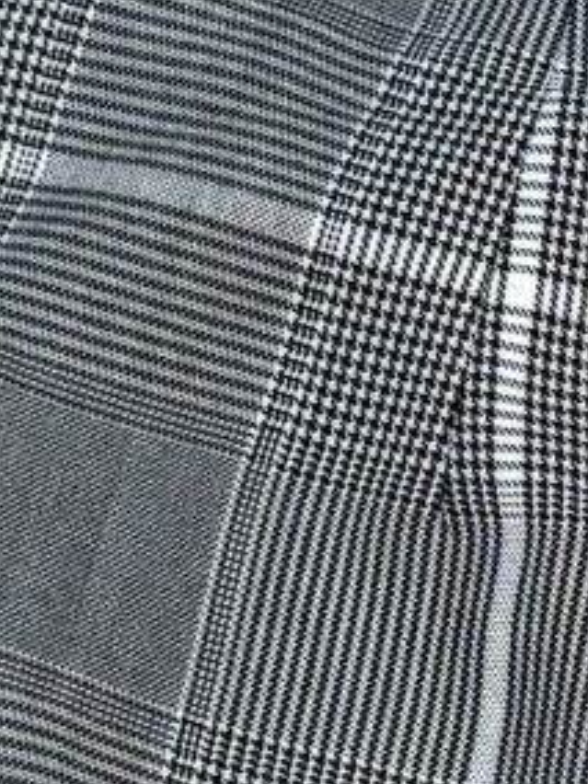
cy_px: 762
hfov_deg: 8.2
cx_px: 1140
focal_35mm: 173
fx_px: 3918
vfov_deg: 11.3
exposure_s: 1/60
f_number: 1.78
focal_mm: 6.76
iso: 400
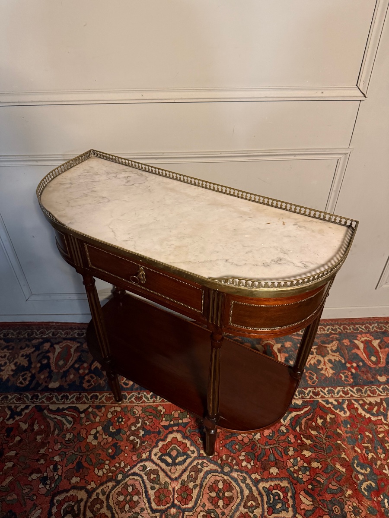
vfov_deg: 71.6
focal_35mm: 24
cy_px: 259
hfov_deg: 56.8
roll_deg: +0.7
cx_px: 194
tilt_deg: -40.4
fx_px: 360
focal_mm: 6.76
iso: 1000
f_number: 1.78
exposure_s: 1/36
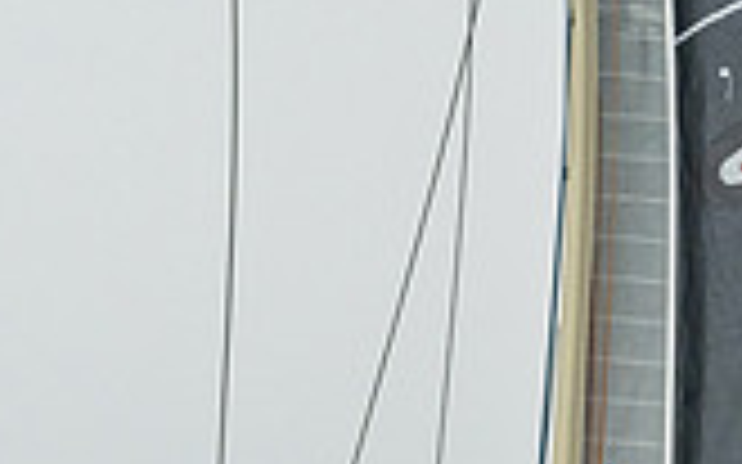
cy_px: 1081
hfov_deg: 2.6
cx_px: 525
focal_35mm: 798
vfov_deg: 1.6
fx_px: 16132
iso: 640
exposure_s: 1/1600
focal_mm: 160
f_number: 10
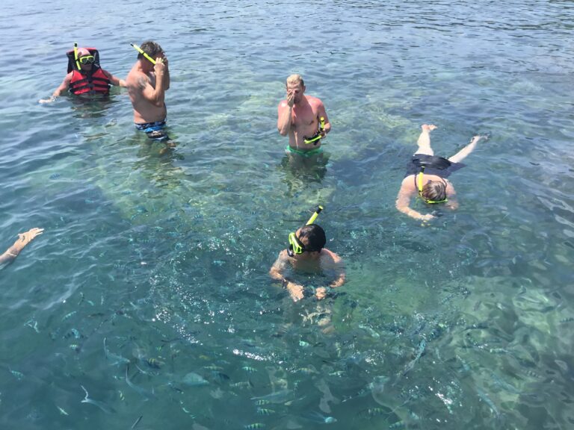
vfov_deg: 45.4
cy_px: 215
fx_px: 514
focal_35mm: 31
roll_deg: +0.3
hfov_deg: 58.4
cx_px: 287
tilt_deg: -30.2
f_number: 2.4
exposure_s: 1/970
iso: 25
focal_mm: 3.3
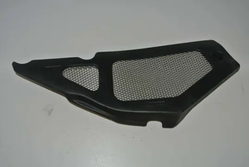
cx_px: 124
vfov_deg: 28.7
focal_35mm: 47
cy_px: 84
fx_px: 325
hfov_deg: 41.9
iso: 200
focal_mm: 17.5
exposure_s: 1/60
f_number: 4.5
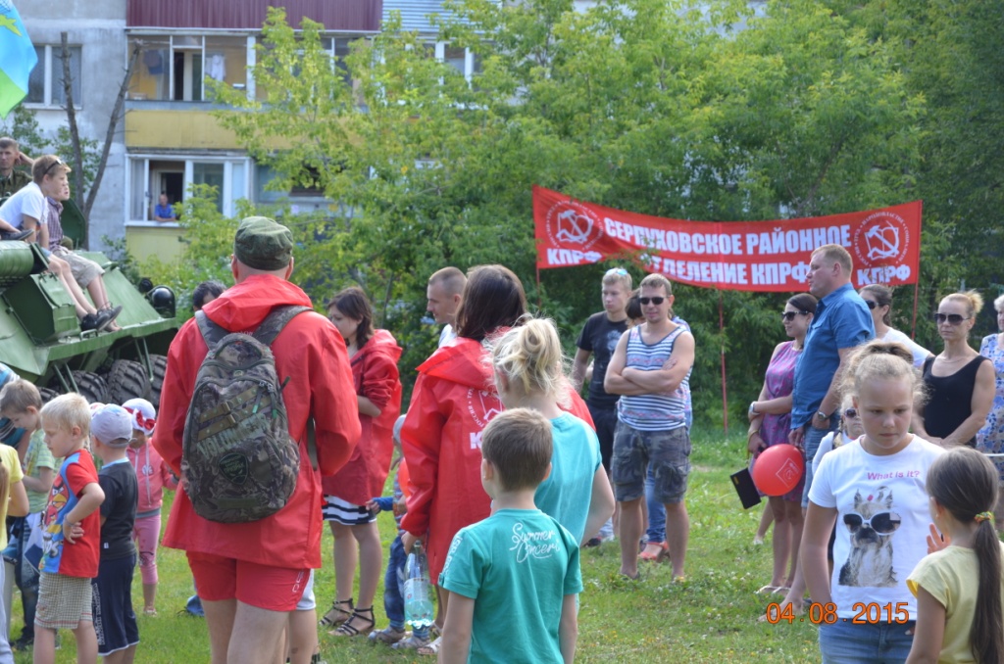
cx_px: 502
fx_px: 2296
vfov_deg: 16.5
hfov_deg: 24.7
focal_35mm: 82
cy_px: 332
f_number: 5.6
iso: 220
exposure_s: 1/125
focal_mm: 55
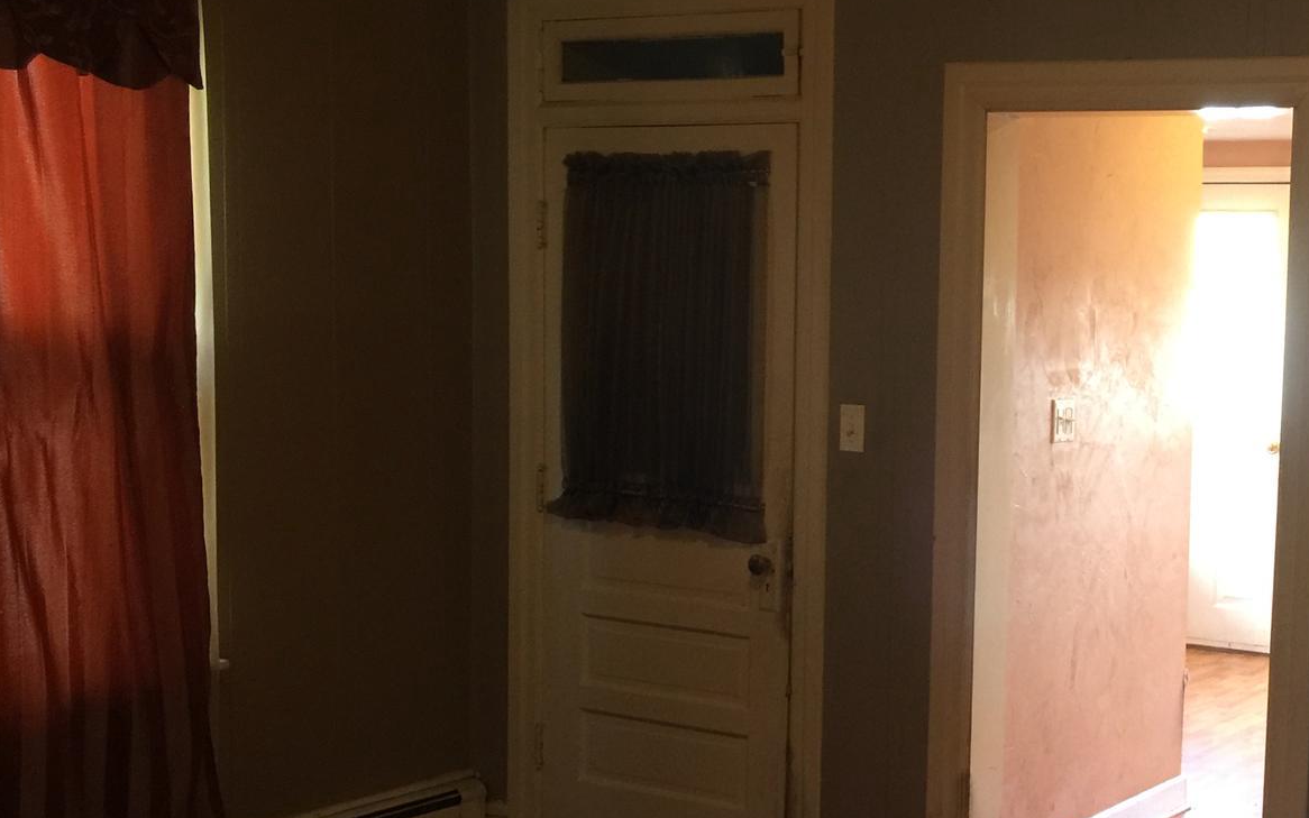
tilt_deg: -5.0
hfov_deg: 35.7
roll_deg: -2.1
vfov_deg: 23.9
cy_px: 487
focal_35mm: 54
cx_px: 1127
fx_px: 1927
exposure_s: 1/15
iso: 64
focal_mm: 4.15
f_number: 2.2
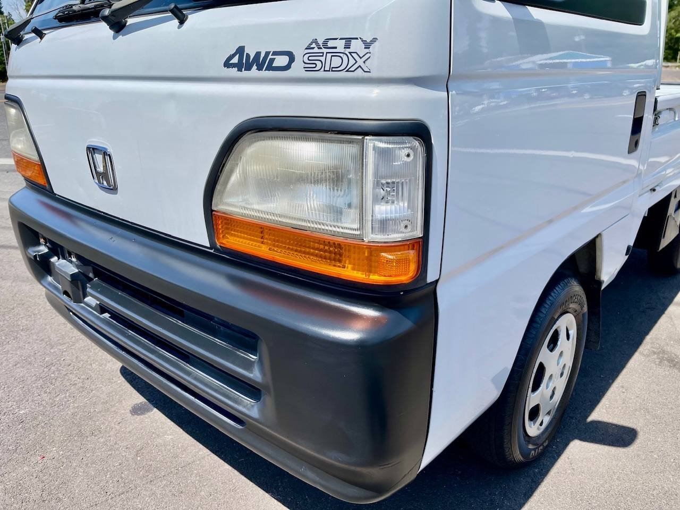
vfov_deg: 54.9
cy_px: 255
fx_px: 491
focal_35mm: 25
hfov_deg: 69.4
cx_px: 340
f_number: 1.6
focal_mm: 5.1
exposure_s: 1/3448
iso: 32
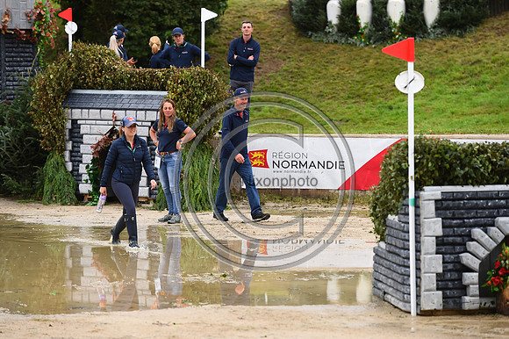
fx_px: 2473
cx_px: 254
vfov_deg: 7.8
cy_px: 170
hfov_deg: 11.8
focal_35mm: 175
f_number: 5
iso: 450
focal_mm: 175
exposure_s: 1/800
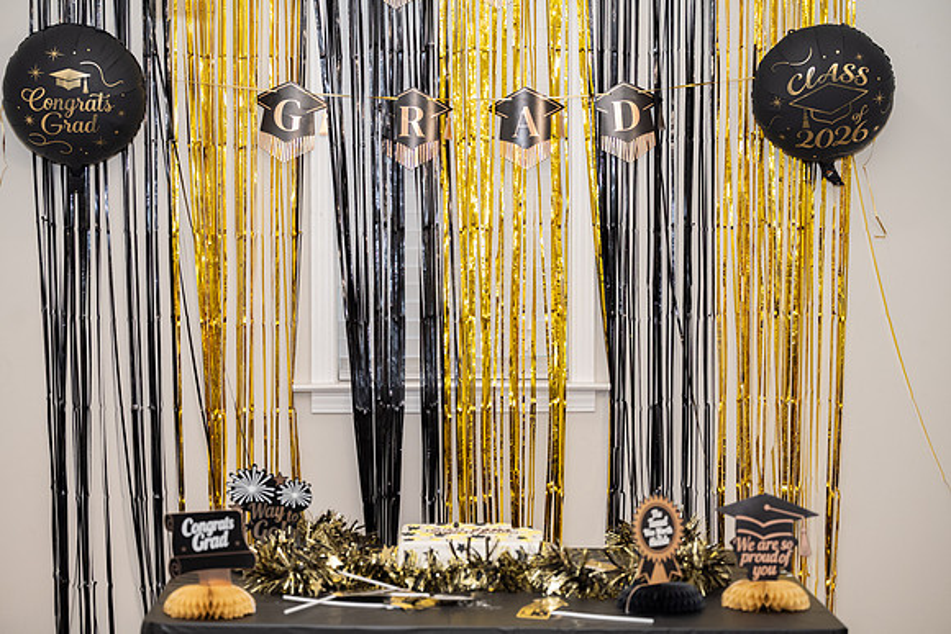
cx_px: 476
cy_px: 317
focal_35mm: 70
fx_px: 1862
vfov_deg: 19.3
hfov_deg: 28.7
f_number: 3.5
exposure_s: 1/160
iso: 800
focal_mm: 70
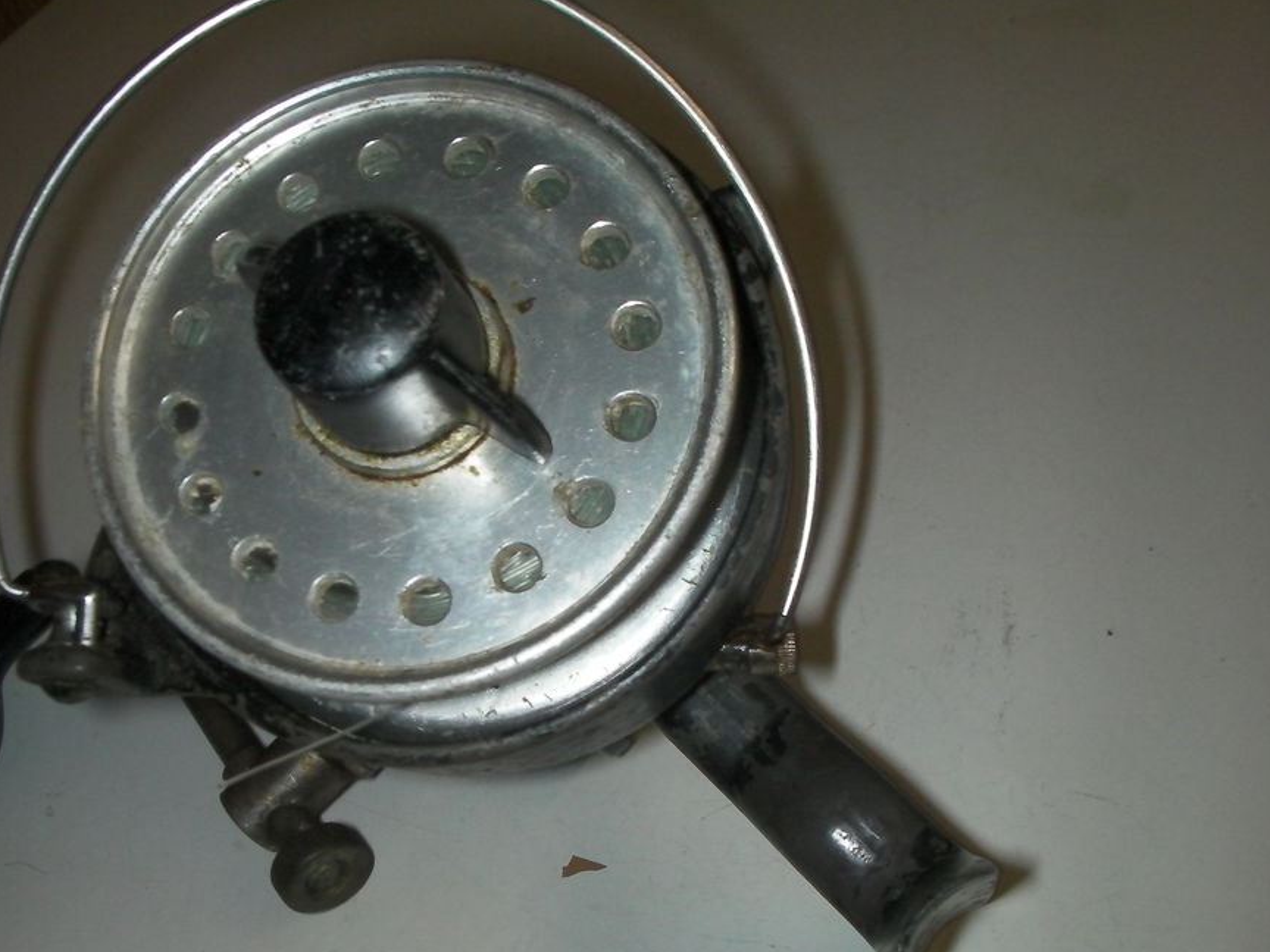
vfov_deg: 32.8
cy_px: 545
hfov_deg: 42.9
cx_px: 563
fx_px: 1614
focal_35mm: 44
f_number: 5.6
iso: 200
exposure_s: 1/30
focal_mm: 6.3
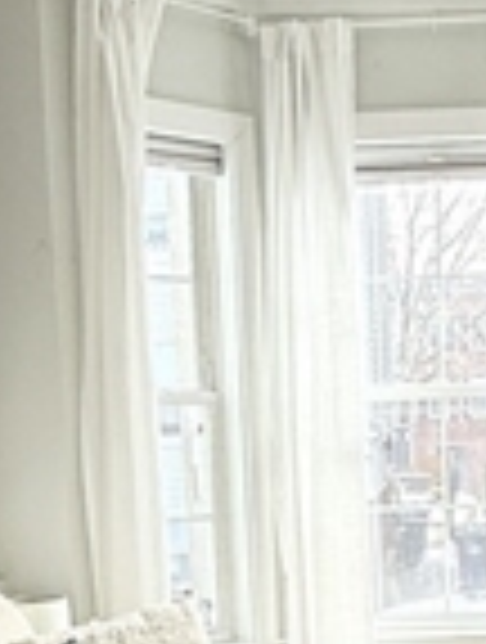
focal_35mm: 75
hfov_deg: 19.5
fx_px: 1398
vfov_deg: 24.8
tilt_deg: -9.6
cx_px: 382
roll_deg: +1.8
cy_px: 630
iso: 64
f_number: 2.2
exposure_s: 1/120
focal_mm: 2.22
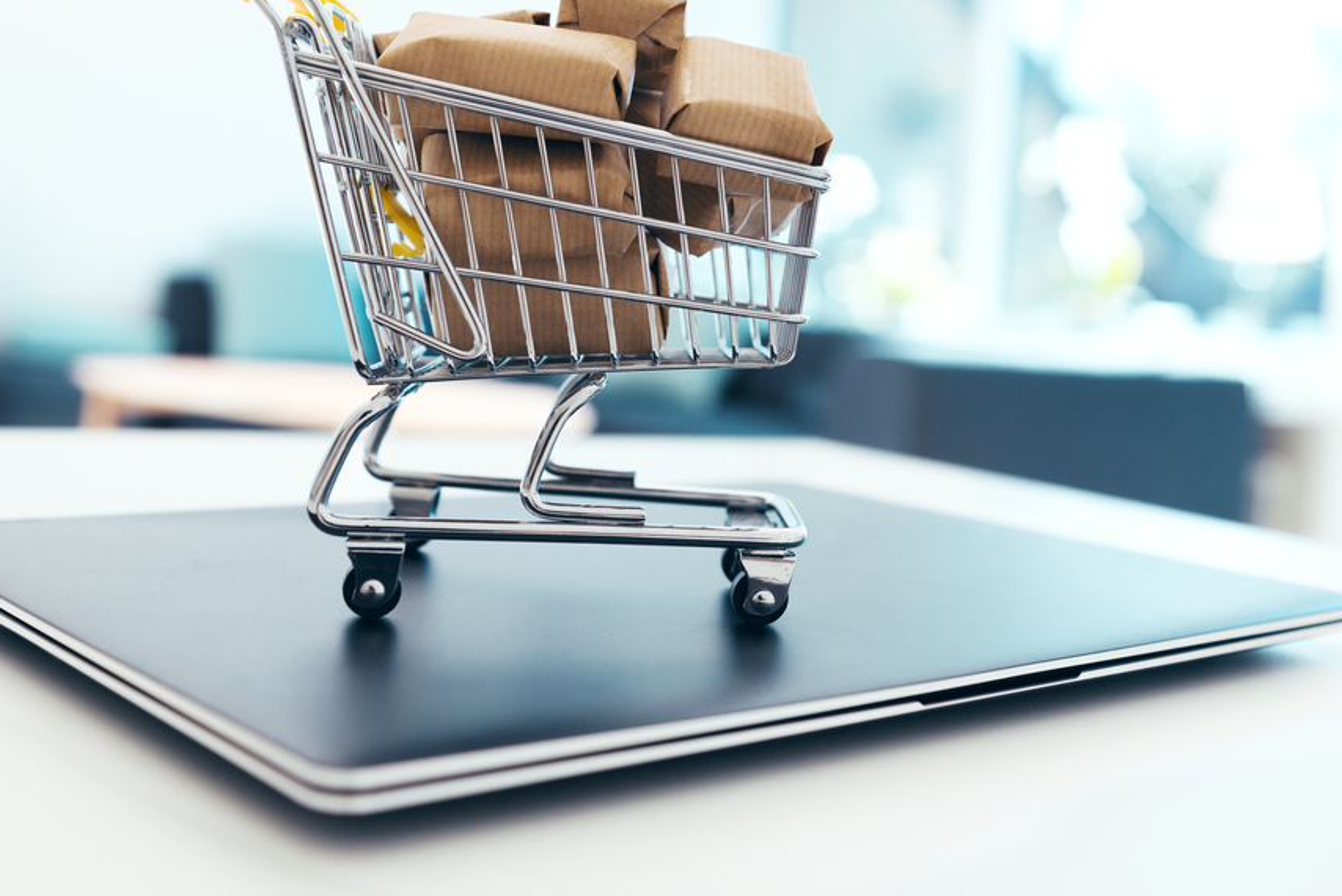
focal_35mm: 47
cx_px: 530
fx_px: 1753
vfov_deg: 28.5
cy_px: 328
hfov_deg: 41.7
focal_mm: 32
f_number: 4
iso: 640
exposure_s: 1/400
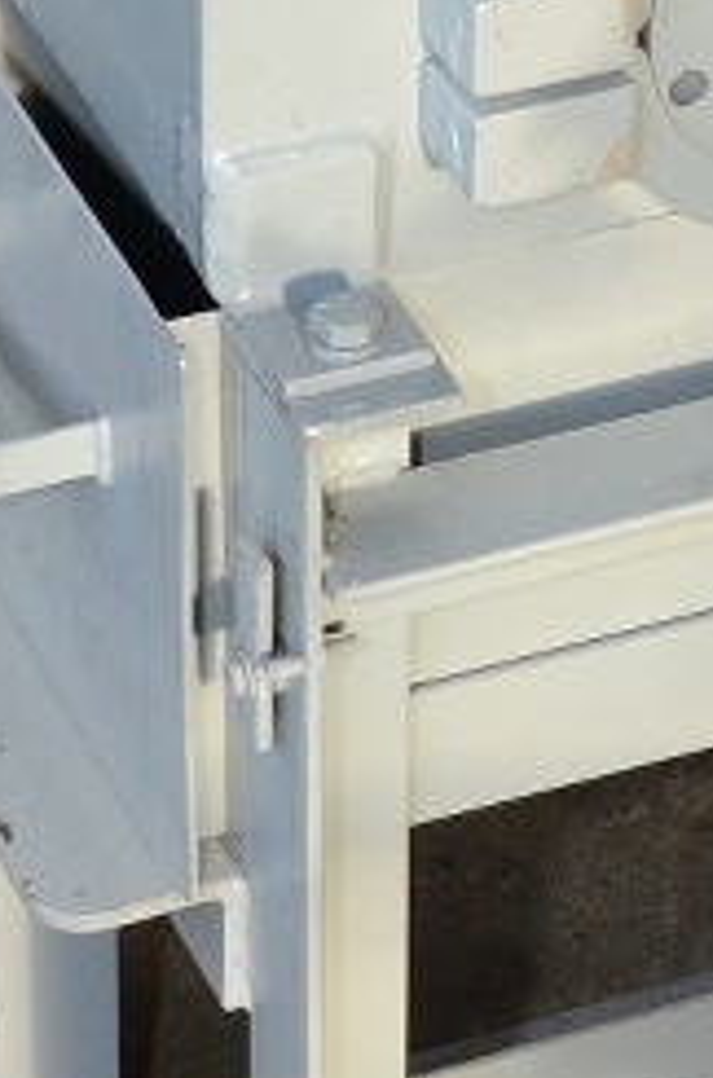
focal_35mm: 190
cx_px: 1010
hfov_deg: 7.1
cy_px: -422
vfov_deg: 10.6
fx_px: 5678
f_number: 9
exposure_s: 1/320
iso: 2000
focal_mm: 31
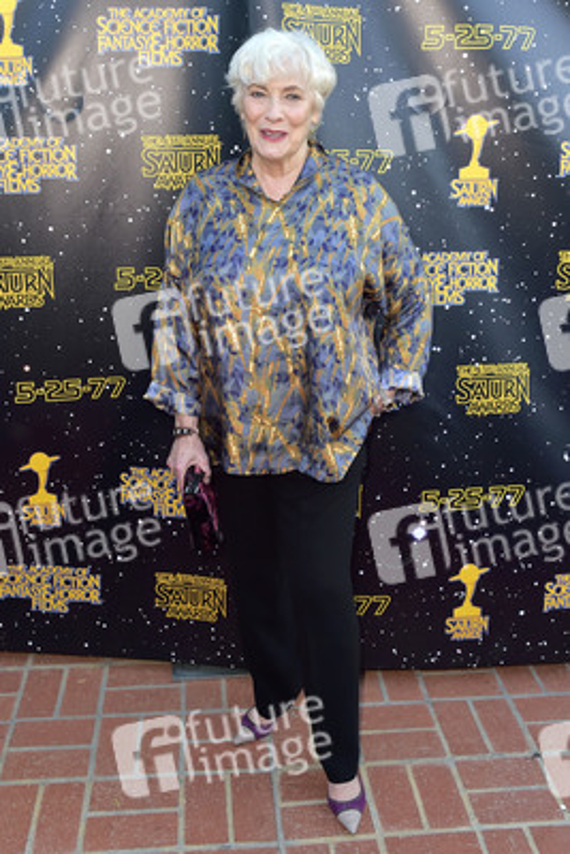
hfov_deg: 42.4
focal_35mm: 31
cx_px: 285
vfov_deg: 60.3
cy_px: 427
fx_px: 736
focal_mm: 31
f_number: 6.3
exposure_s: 1/320
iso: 500
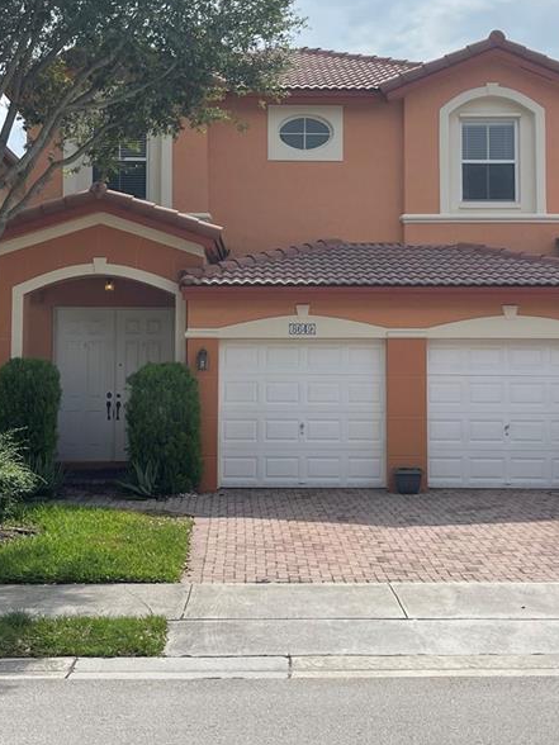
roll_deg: -0.4
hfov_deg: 28.6
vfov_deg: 37.4
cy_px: 300
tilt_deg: +4.2
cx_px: 290
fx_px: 1098
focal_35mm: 51
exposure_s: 1/6250
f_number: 1.6
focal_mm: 5.1
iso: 32
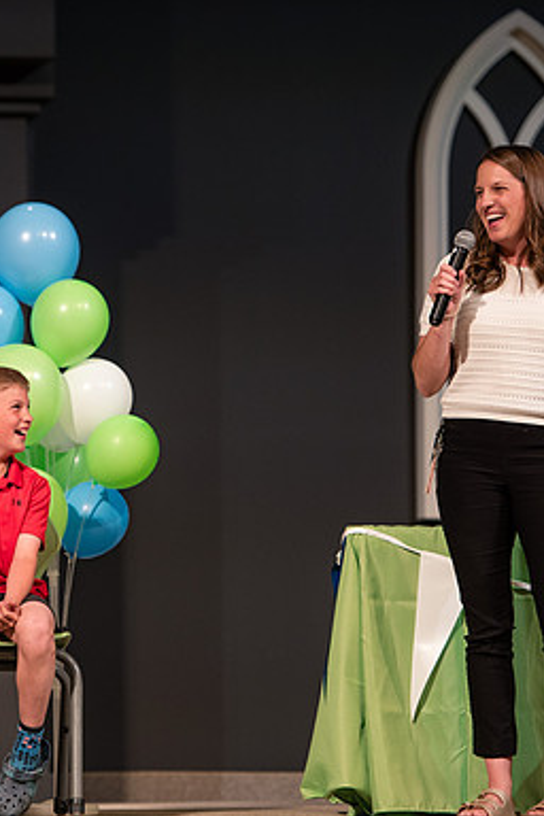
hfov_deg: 6.3
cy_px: 409
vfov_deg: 9.4
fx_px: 4964
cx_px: 157
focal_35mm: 219
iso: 800
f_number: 2.8
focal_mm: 145
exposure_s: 1/250
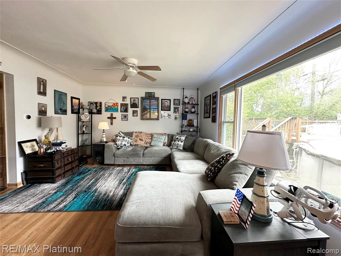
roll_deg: -2.0
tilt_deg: -2.5
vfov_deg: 85.7
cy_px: 128
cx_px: 170
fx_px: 138
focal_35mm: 14
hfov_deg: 102.1
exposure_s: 1/120
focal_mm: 2.22
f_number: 2.2
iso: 250
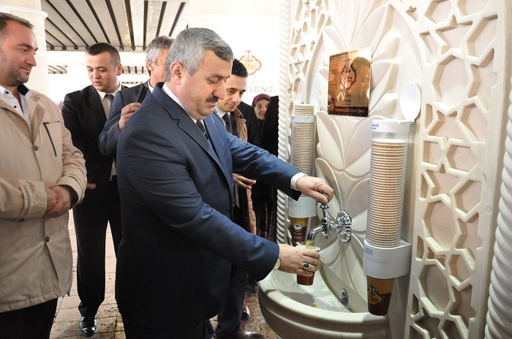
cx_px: 256
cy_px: 170
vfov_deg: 41.6
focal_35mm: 32
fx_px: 447
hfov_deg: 59.6
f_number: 5
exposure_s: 1/60
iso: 1600
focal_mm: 21
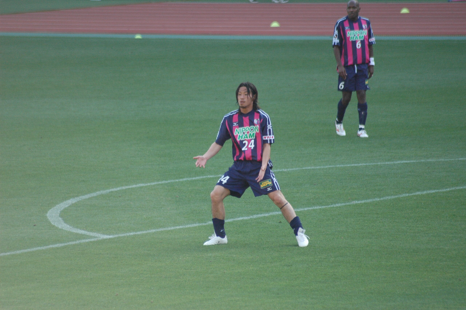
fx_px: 5820
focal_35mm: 450
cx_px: 233
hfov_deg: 4.6
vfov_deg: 3.0
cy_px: 155
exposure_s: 1/500
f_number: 5.6
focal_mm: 300
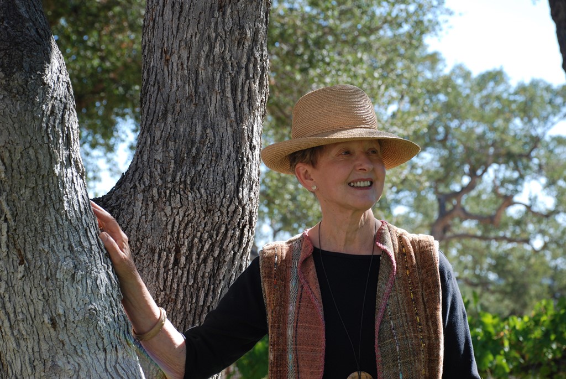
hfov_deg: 19.4
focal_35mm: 105
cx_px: 283
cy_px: 190
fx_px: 1652
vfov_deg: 13.1
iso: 200
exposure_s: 1/200
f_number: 5.6
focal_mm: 70
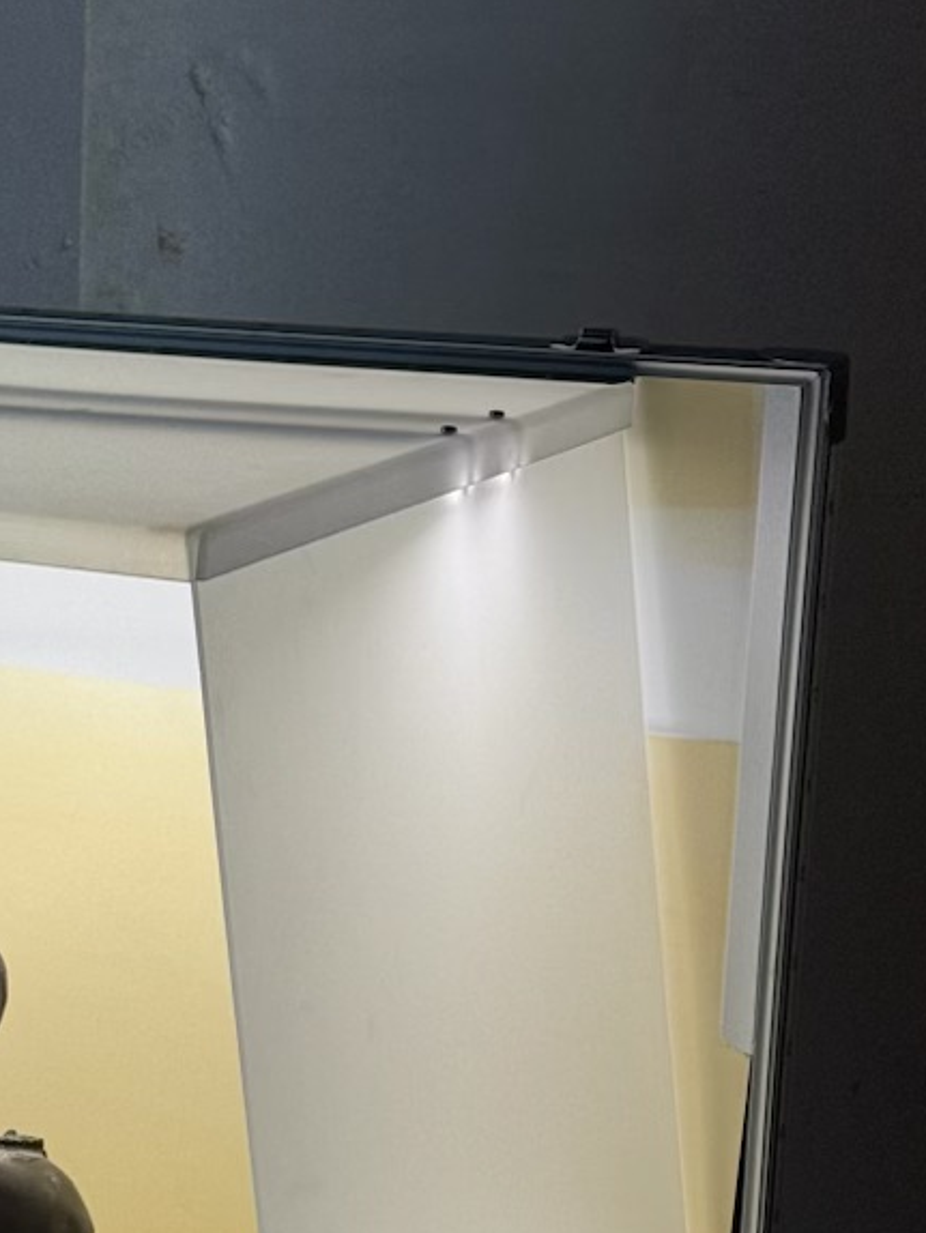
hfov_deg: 13.6
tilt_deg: -16.9
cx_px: -73
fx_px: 3814
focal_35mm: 107
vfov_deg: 18.1
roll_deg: -0.2
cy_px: 1123
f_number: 1.78
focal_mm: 6.76
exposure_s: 1/381
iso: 64
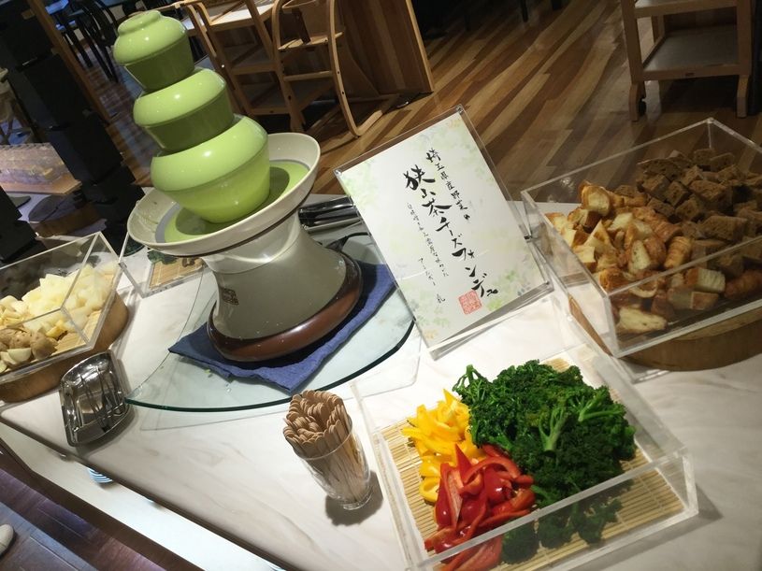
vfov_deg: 45.4
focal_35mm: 31
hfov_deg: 58.4
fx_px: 682
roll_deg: +23.2
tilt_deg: -34.1
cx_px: 381
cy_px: 286
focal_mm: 3.3
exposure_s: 1/40
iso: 25
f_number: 2.4
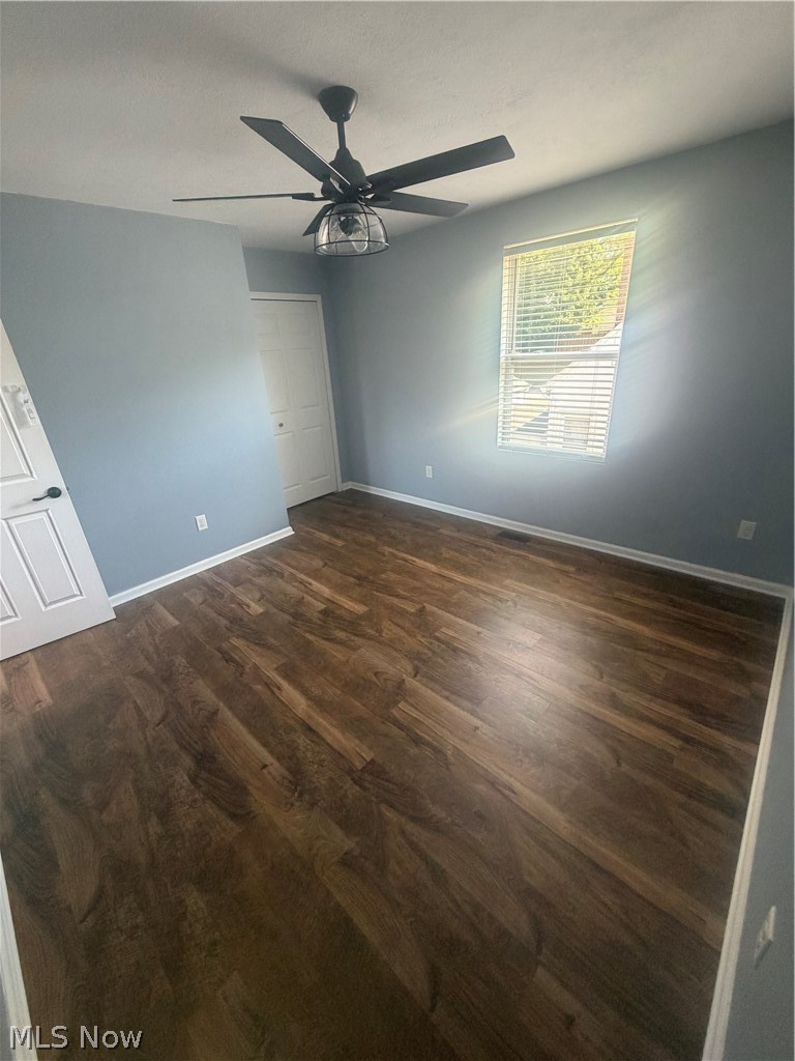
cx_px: 398
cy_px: 530
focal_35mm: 14
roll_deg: +3.8
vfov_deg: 102.1
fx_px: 429
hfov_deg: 85.7
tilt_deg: -23.4
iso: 320
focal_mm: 2.22
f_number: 2.2
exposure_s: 1/63
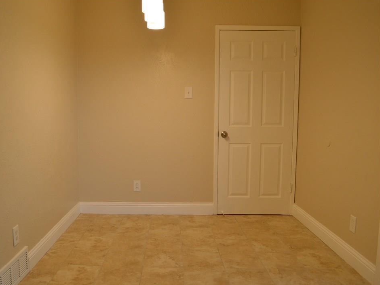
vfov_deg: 46.8
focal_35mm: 30
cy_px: 143
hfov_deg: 59.7
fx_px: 329
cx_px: 161
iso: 400
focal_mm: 18
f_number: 5.6
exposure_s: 1/125
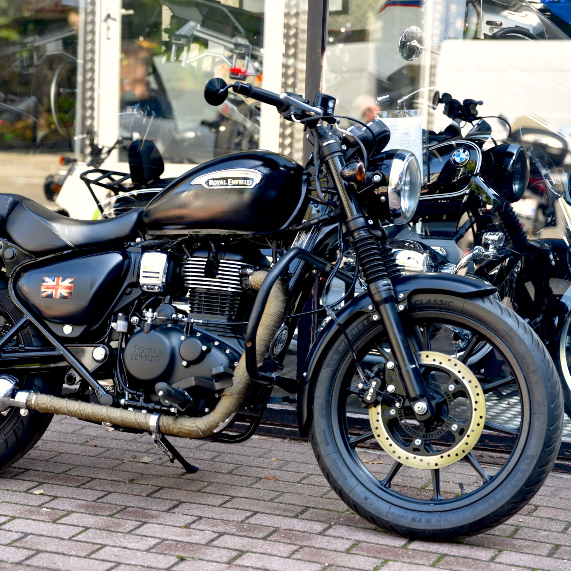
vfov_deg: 19.3
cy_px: 287
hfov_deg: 19.2
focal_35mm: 90
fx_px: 1680
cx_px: 193
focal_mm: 70
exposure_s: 1/60
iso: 100
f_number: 2.8
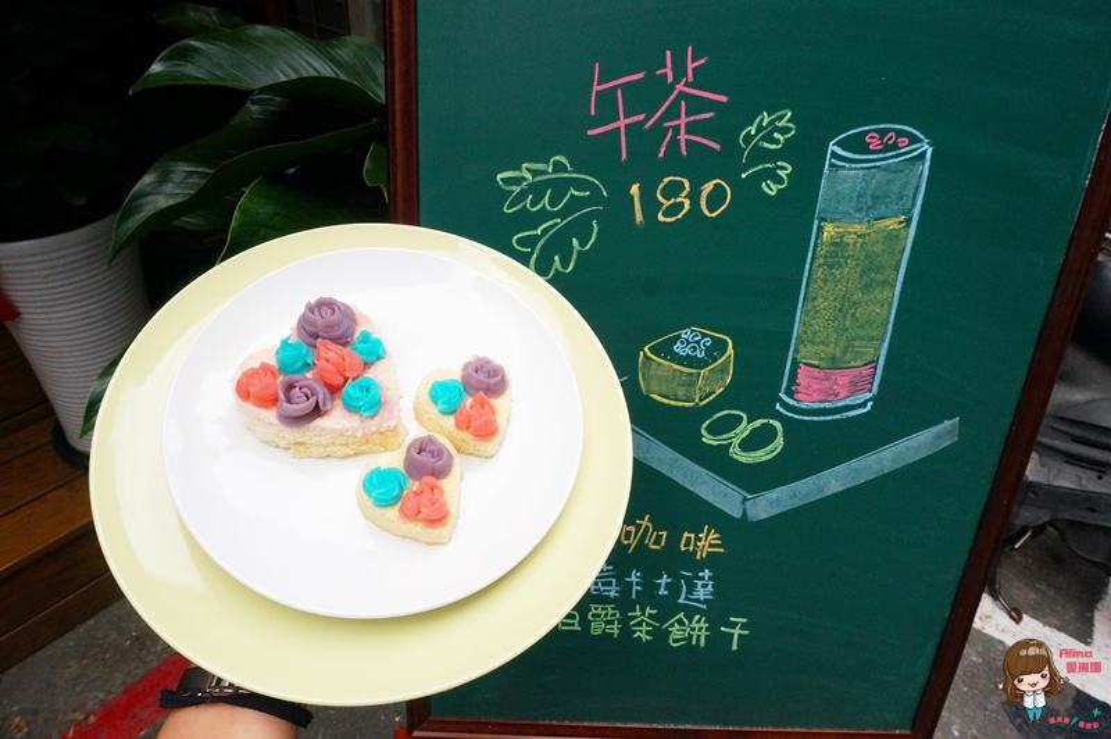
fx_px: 740
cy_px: 370
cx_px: 556
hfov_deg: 73.8
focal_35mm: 24
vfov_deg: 53.1
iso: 1600
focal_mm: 16
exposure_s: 1/640
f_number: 11
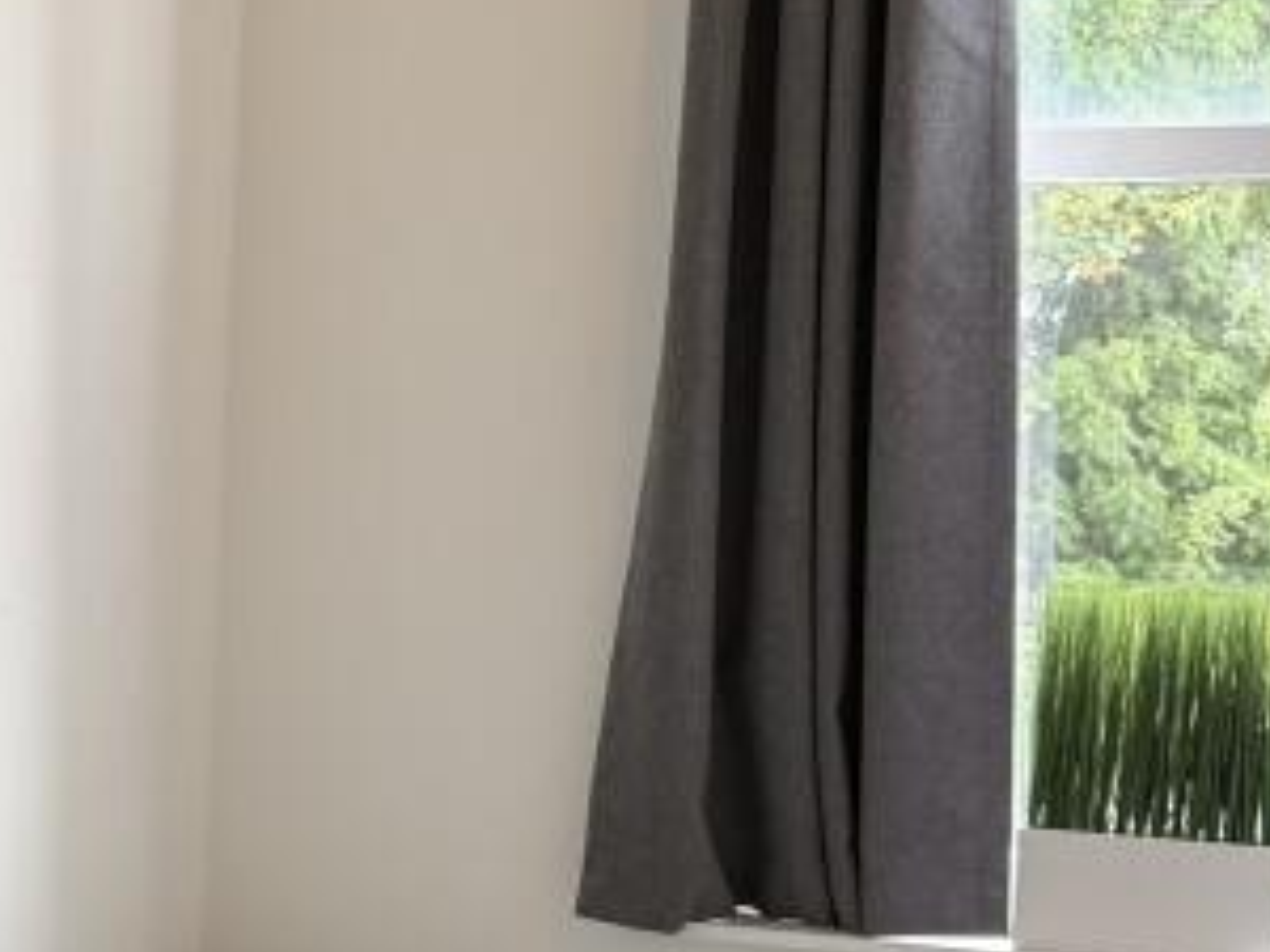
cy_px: 897
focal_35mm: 82
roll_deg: -0.2
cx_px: -229
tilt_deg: -11.2
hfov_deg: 22.1
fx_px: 3008
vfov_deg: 17.7
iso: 125
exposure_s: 1/121
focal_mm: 6.76
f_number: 1.78
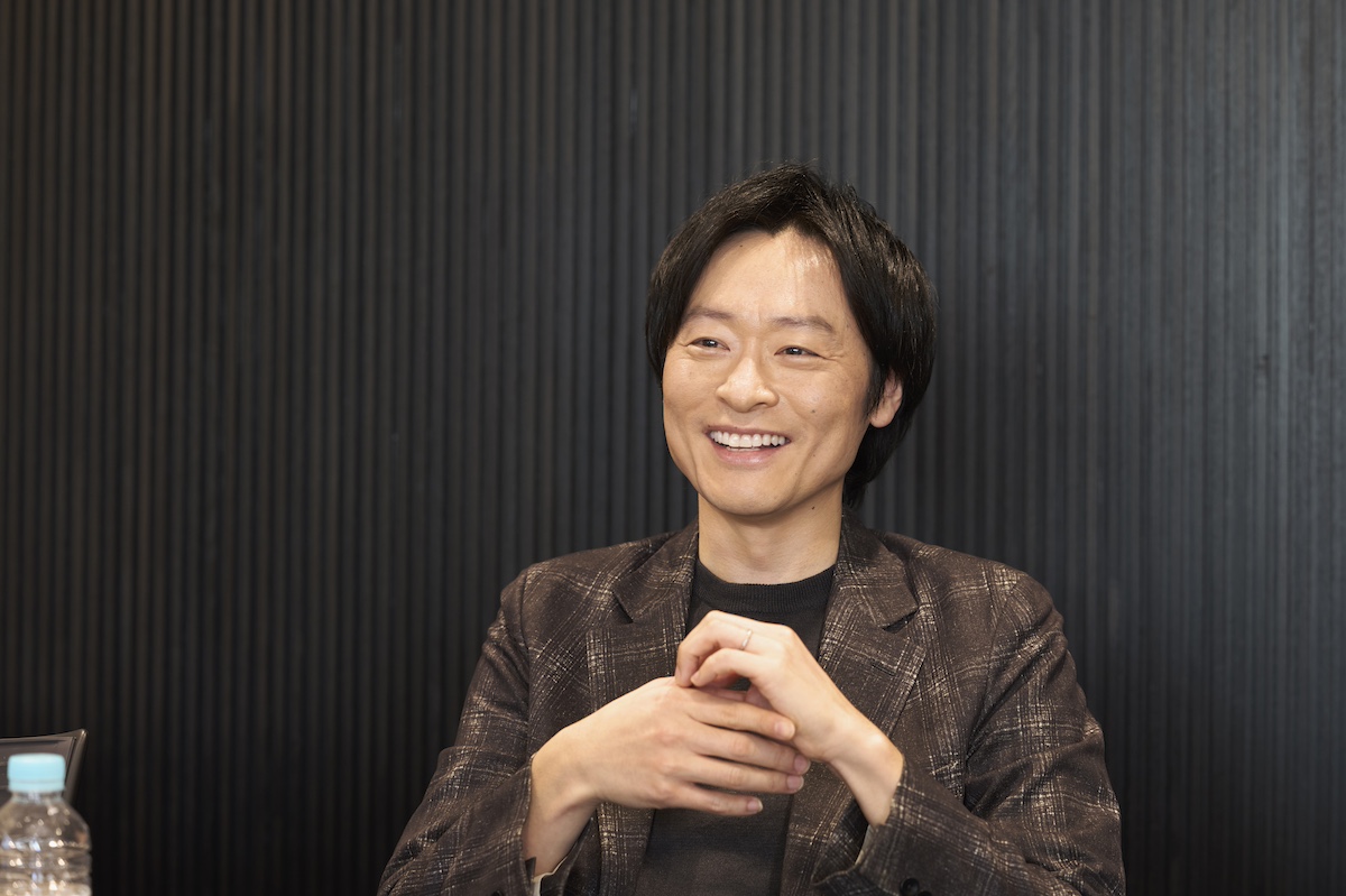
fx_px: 2803
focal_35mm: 75
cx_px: 673
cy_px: 448
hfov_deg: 27.0
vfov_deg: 18.2
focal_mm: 75
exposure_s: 1/60
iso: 800
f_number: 4
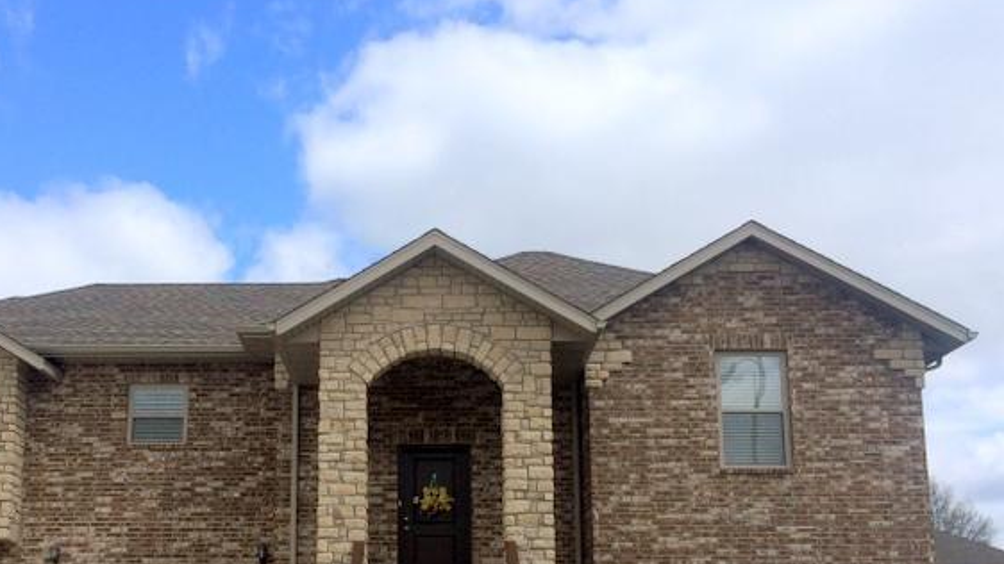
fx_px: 1198
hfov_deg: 44.9
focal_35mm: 45
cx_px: 350
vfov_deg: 26.2
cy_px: 430
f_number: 2.2
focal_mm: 4.15
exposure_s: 1/2933
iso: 32
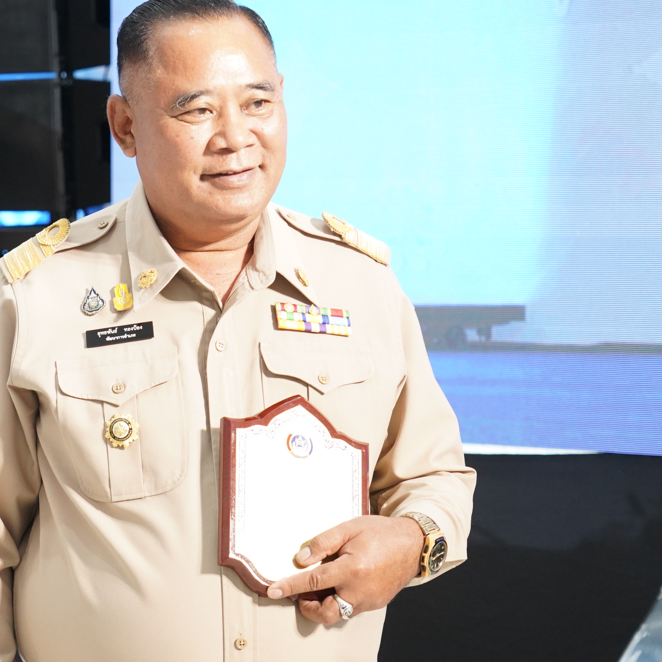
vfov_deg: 11.9
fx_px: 3181
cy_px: 326
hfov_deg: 11.8
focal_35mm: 147
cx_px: 96
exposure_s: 1/200
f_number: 5
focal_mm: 65
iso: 2000
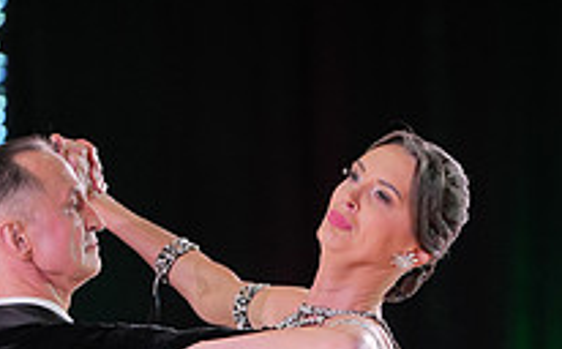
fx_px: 6774
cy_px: 684
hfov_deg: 4.8
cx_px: 318
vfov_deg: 2.9
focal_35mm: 443
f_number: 2.8
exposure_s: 1/400
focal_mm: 154
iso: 800
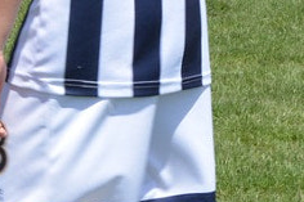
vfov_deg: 1.6
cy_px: -219
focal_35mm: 848
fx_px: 7156
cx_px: -57
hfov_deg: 2.4
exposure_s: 1/125
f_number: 22
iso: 500
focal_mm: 125
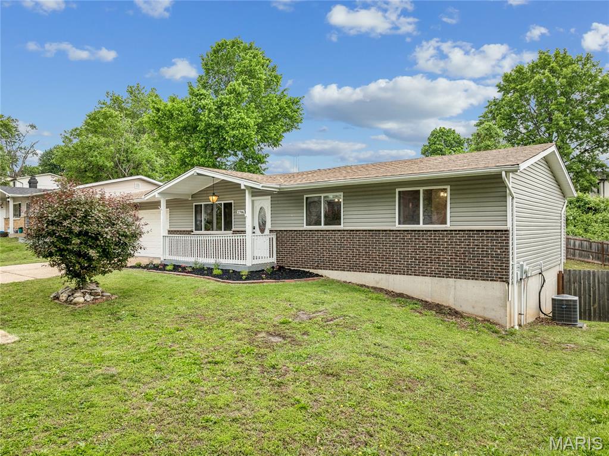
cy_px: 228
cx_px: 304
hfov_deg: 71.6
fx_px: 422
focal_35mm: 24
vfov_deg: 56.8
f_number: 2.8
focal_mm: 12.3
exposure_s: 1/15
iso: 100
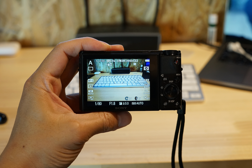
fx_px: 350
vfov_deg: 27.0
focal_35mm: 50
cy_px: 84
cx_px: 126
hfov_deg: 39.6
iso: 1250
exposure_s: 1/60
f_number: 5.6
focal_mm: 50
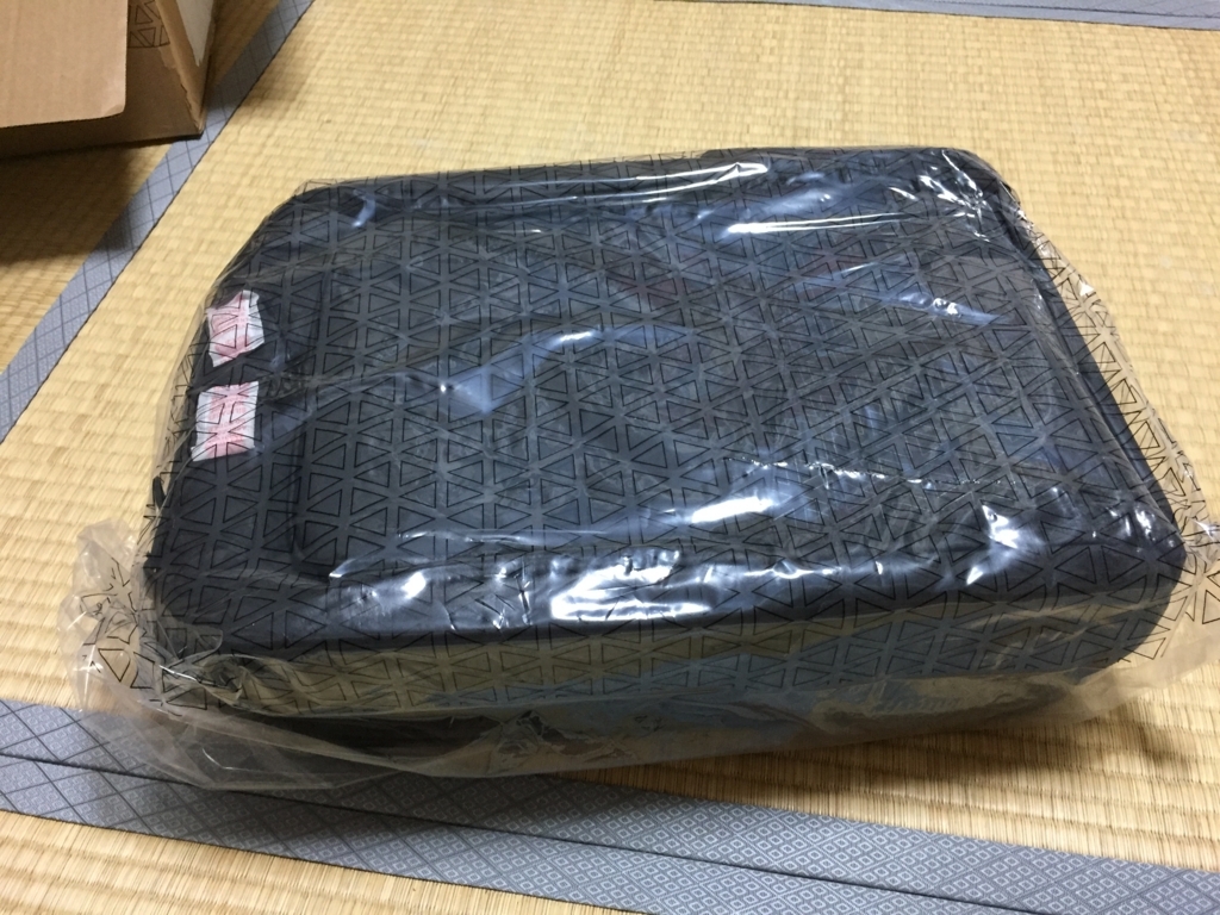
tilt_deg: -49.3
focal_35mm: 29
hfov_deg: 61.7
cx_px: 610
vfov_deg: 48.2
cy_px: 458
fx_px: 1022
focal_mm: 4.15
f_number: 2.2
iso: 200
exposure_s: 1/30
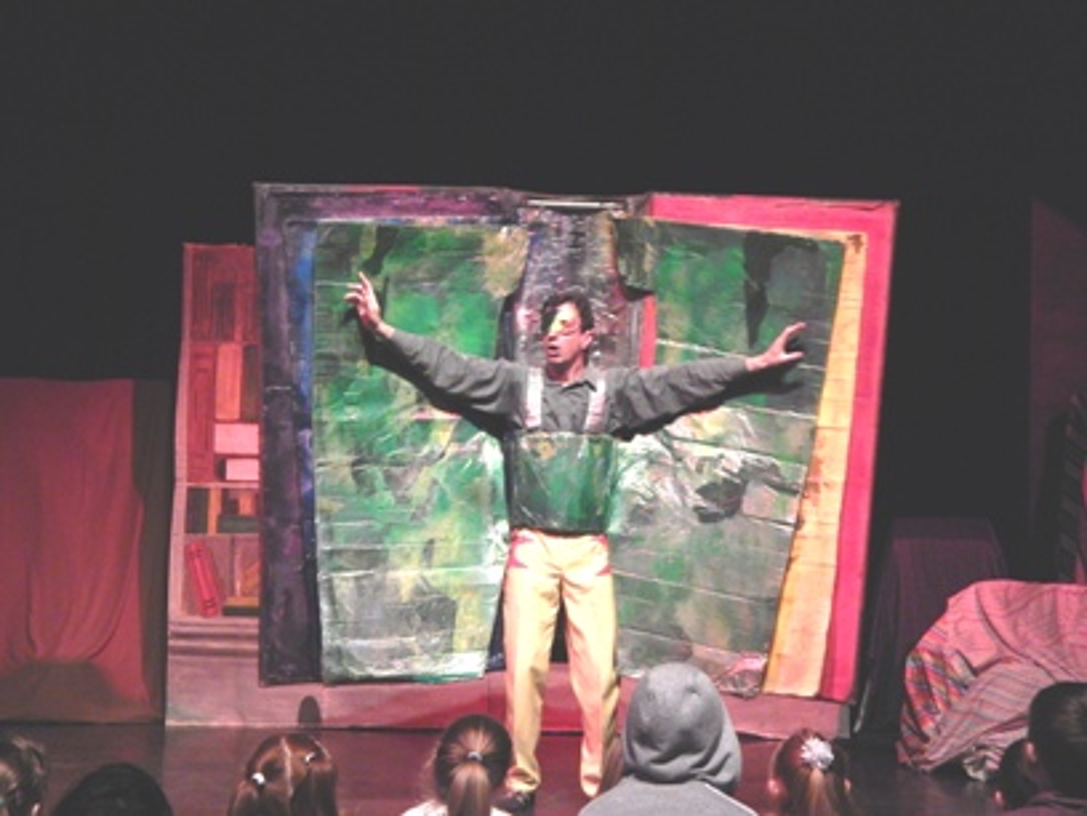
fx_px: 1916
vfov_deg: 24.0
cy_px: 408
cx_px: 544
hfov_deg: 31.7
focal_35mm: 61
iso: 800
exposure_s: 1/15
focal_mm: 10.9
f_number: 4
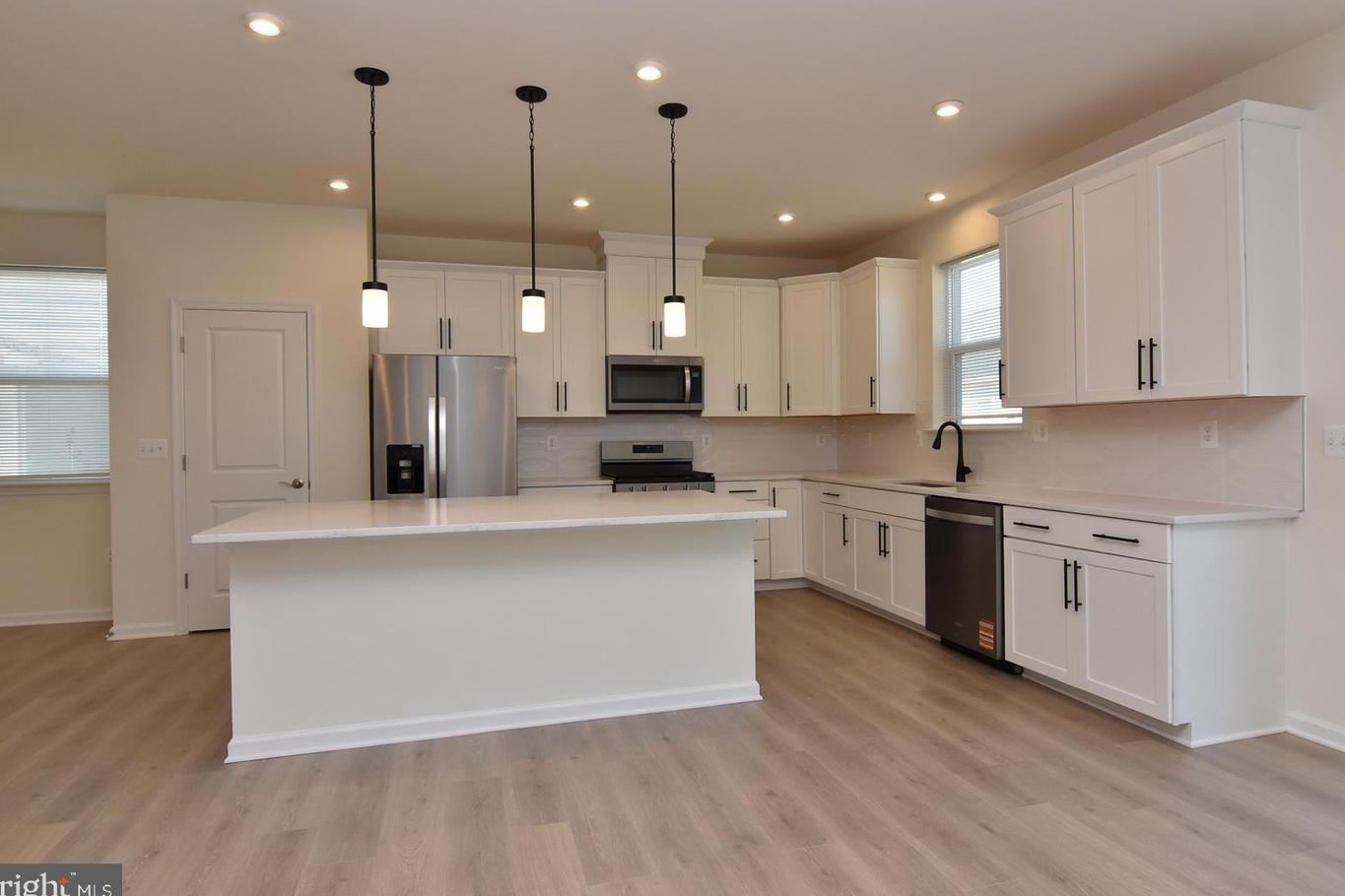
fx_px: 710
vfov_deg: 64.6
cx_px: 678
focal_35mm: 19
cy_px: 440
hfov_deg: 86.9
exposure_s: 1/200
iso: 800
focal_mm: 12
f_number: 9
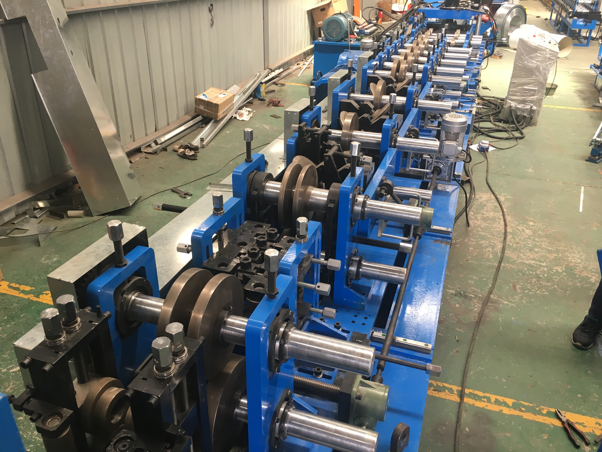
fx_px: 504
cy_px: 226
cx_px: 301
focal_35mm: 29
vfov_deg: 48.2
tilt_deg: -27.5
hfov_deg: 61.7
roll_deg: -1.7
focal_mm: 4.15
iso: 80
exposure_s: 1/33
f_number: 2.2
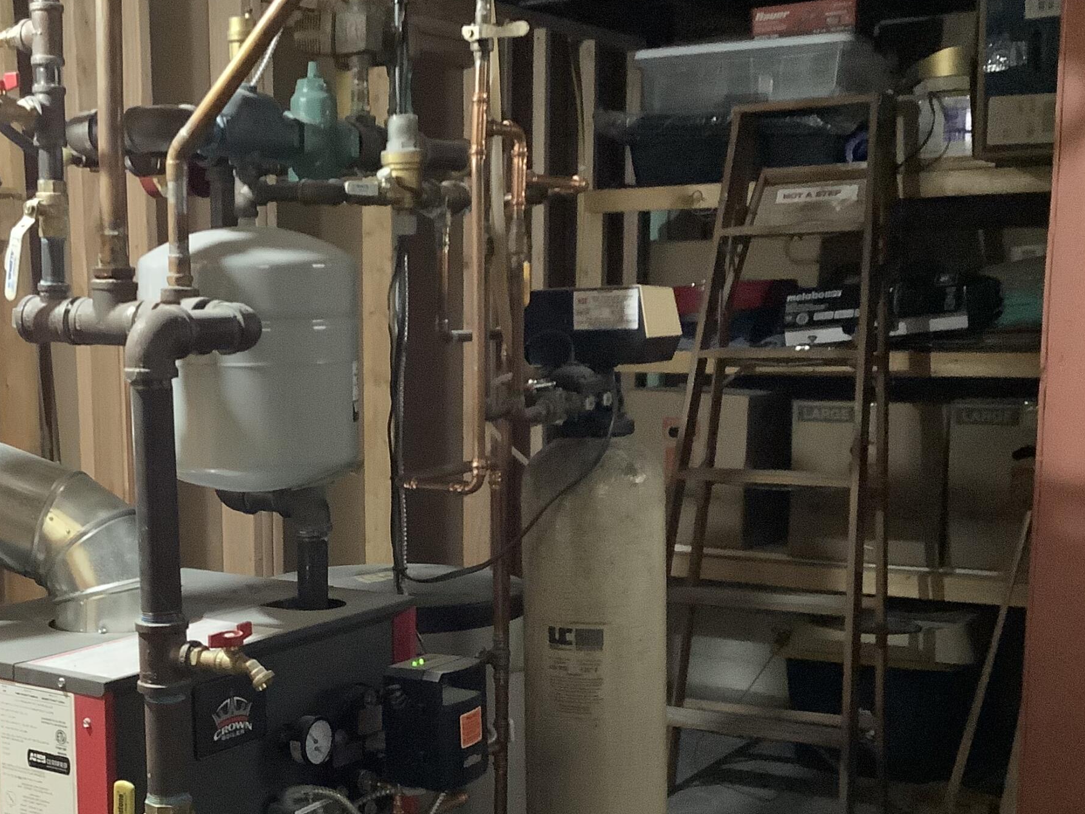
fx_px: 1630
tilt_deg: -9.3
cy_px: 558
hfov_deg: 36.4
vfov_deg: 27.8
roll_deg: -0.1
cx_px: 363
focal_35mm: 52
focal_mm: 3.3
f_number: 2.4
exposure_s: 1/17
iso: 640
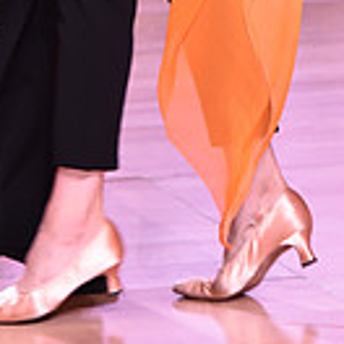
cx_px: 111
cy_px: -222
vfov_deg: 3.5
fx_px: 5655
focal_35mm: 503
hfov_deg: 3.5
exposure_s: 1/160
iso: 1600
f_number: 5
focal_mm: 135
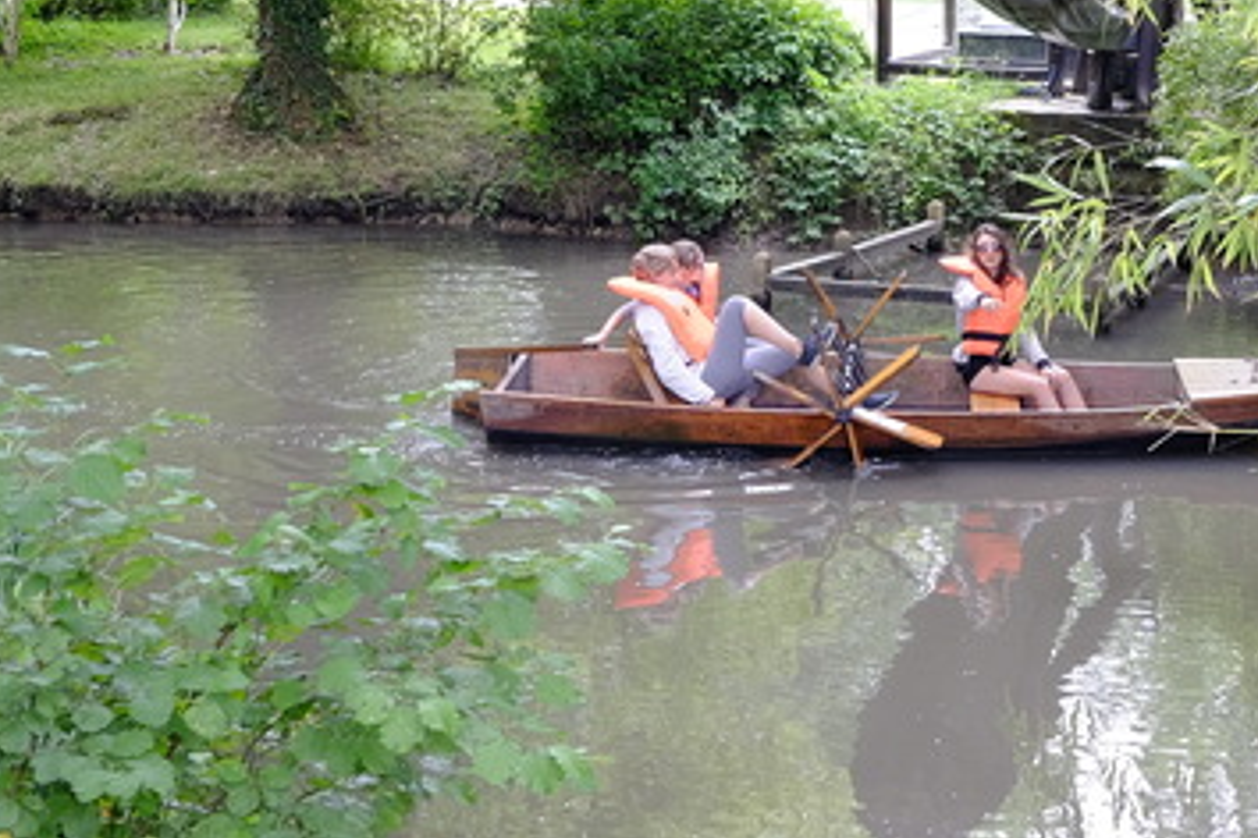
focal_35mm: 79
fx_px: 2760
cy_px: 314
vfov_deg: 17.3
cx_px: 956
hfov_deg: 25.3
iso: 400
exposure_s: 1/58
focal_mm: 23
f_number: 4
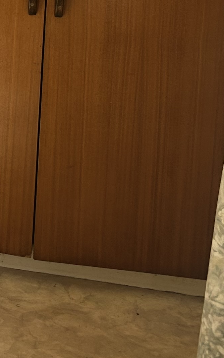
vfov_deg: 19.1
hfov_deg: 11.0
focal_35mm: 104
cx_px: -281
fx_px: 1015
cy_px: -46
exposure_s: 1/452
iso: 50
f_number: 1.5
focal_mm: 5.7
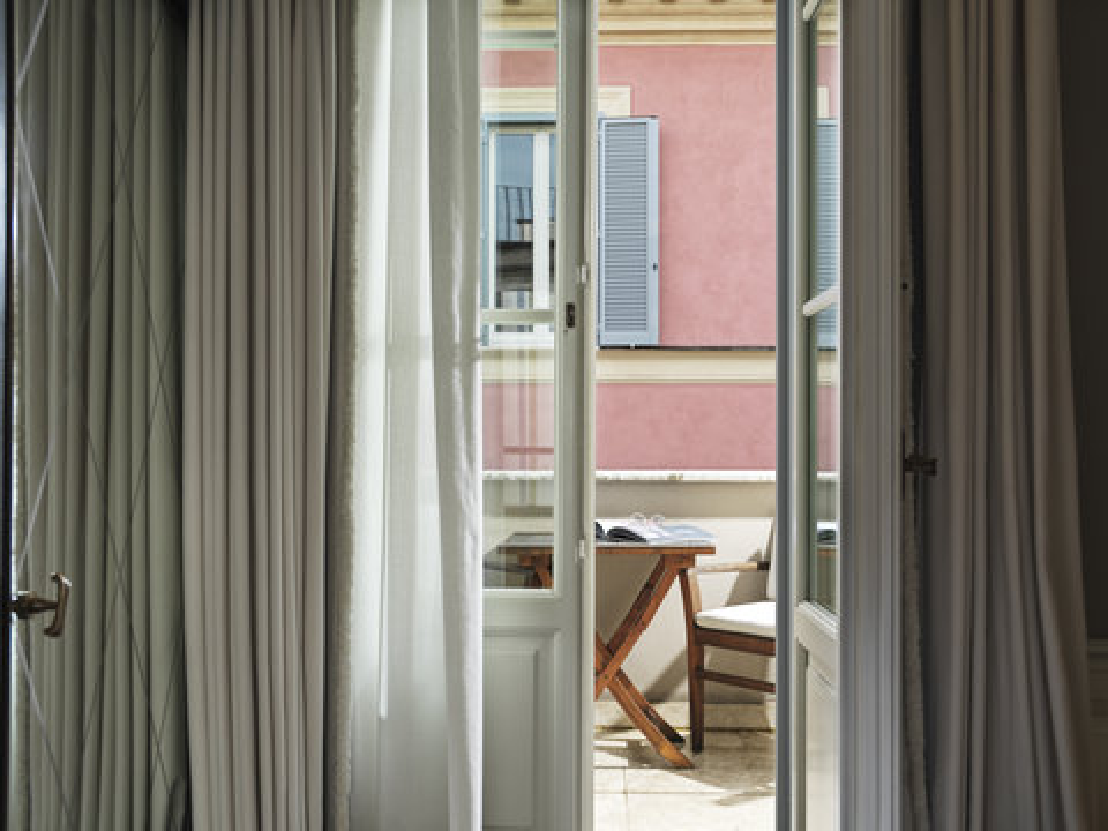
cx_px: 554
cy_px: 416
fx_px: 1504
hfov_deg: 40.4
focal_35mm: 47
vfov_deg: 30.9
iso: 200
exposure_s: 1/30
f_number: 6.8
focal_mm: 60
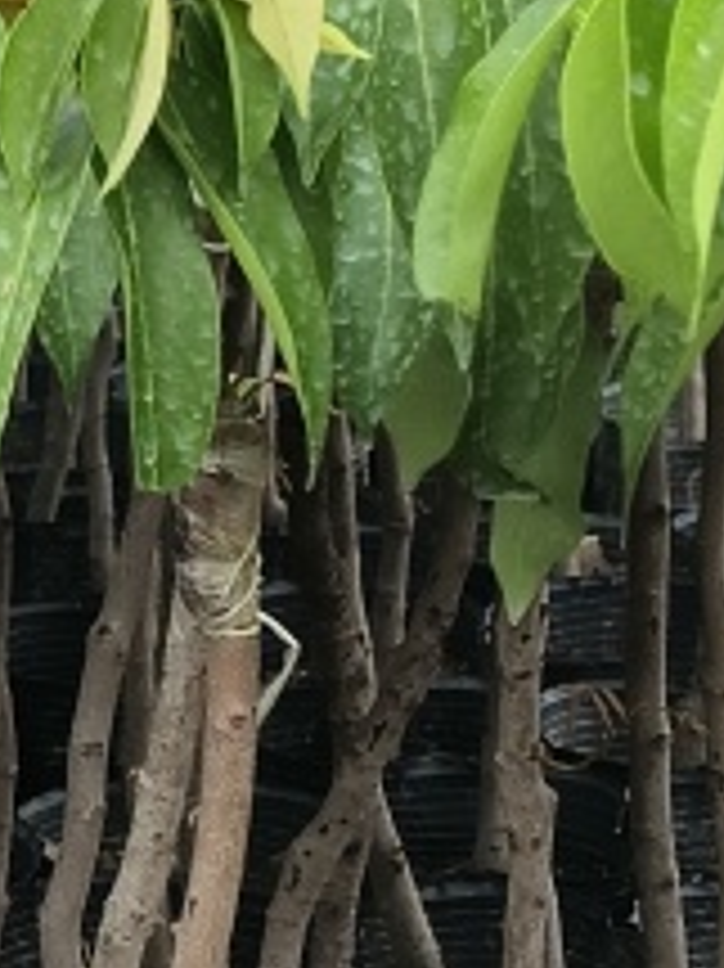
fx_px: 3741
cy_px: 723
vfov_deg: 14.7
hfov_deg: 10.8
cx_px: -216
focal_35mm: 134
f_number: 1.8
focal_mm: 3.61
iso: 64
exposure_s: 1/120
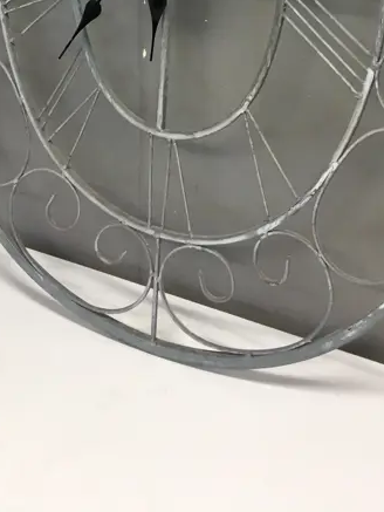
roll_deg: -0.6
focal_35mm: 68
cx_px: 212
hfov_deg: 21.6
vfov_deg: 25.9
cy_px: -84
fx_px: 1005
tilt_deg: -9.2
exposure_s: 1/33
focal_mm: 4.15
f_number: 2.2
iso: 40
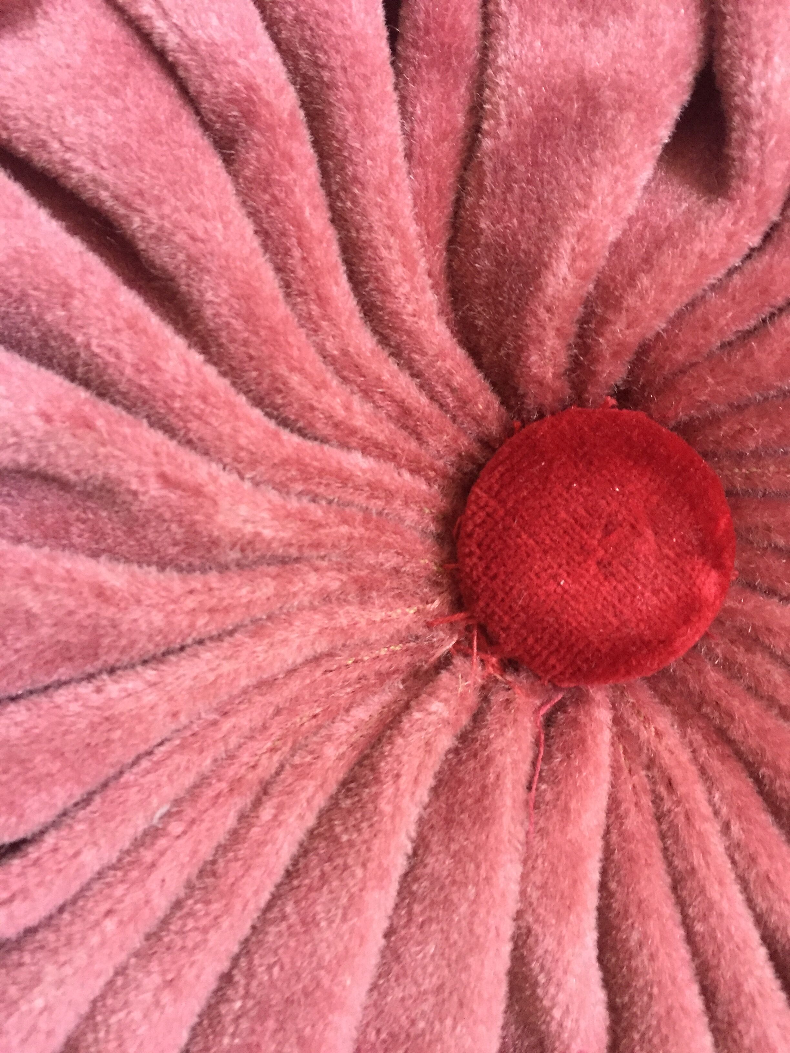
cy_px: 526
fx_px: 882
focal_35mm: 29
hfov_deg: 48.2
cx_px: 395
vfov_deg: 61.7
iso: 250
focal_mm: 4.15
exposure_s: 1/17
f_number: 2.2
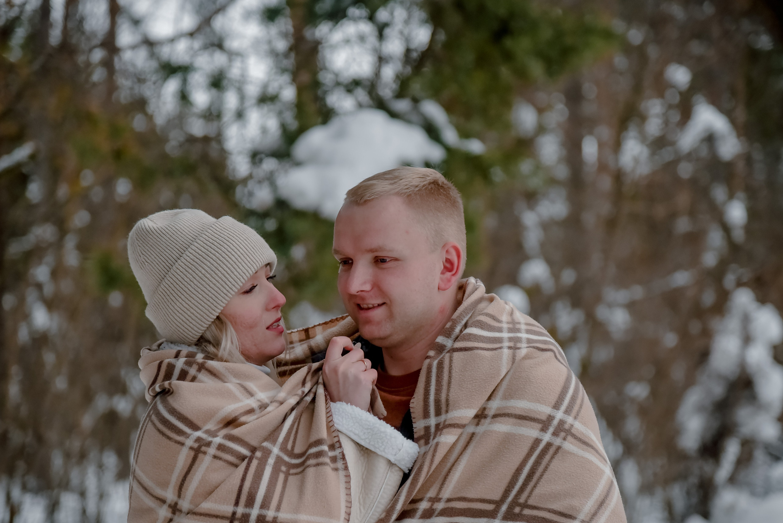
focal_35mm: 133
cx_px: 380
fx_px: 2894
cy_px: 284
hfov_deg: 15.4
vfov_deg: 10.3
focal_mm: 120
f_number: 4
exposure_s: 1/200
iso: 1600
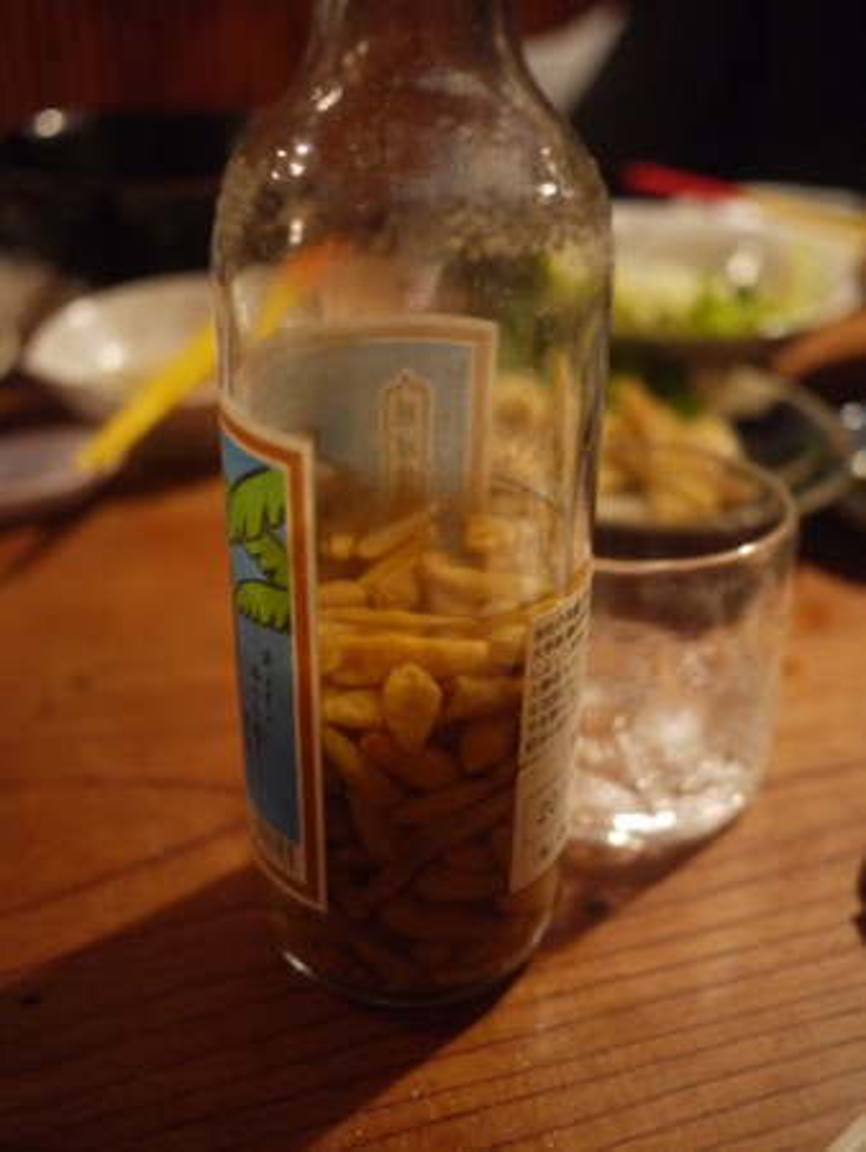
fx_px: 1333
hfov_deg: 36.0
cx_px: 433
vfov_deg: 46.8
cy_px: 576
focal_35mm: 40
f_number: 1.7
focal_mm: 20
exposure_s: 1/25
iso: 800
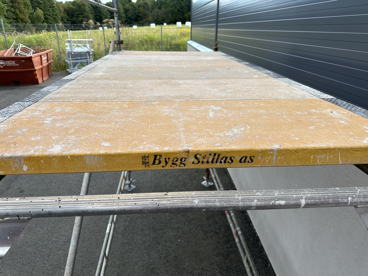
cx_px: 184
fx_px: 255
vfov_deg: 56.8
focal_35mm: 24
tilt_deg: -22.3
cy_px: 138
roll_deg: -0.3
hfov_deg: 71.6
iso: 80
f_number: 1.78
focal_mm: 6.86
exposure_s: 1/1029
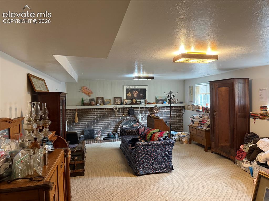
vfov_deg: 56.8
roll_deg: +0.9
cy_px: 100
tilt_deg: -1.8
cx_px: 134
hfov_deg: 71.6
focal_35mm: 24
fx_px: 186
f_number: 1.78
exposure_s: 1/60
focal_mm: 6.76
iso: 500
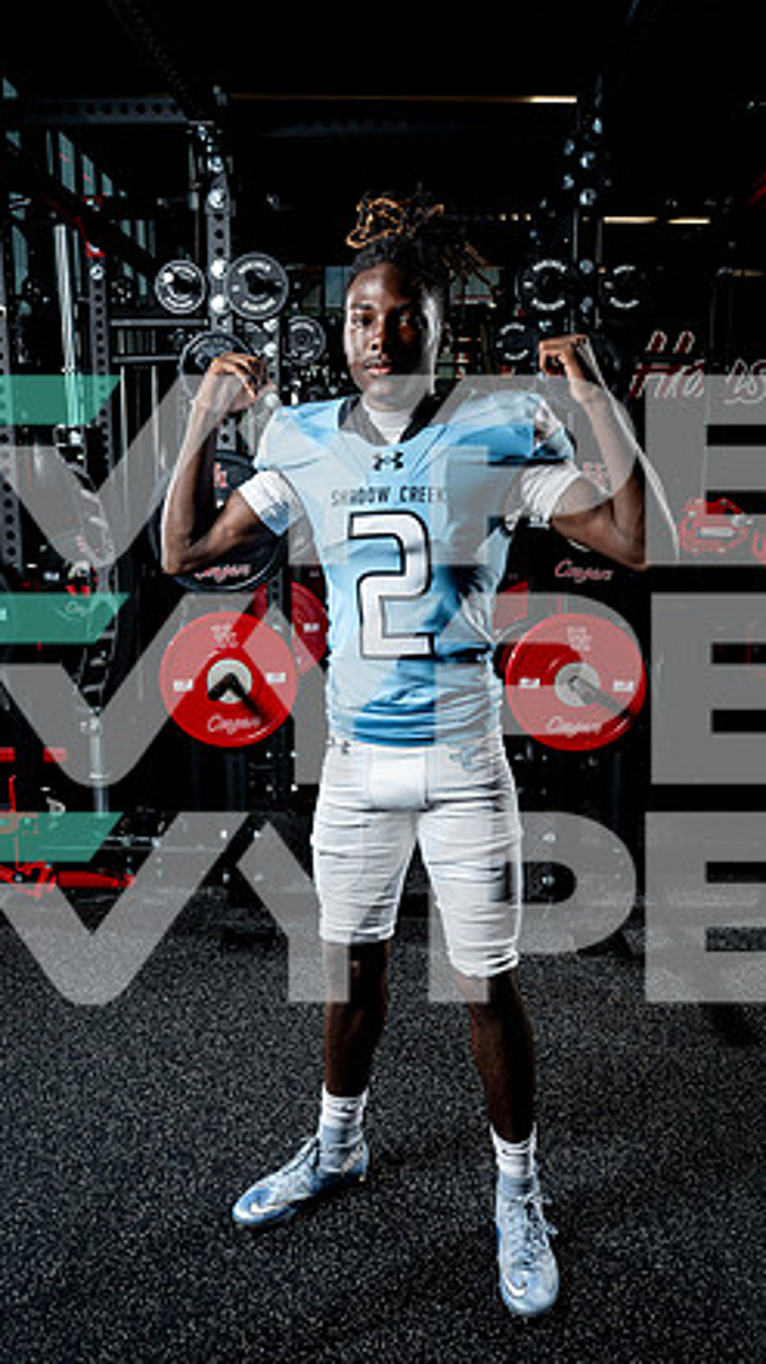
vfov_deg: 64.3
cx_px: 400
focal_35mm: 30
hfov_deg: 38.9
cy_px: 691
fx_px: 1085
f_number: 9
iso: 640
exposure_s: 1/250
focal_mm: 28
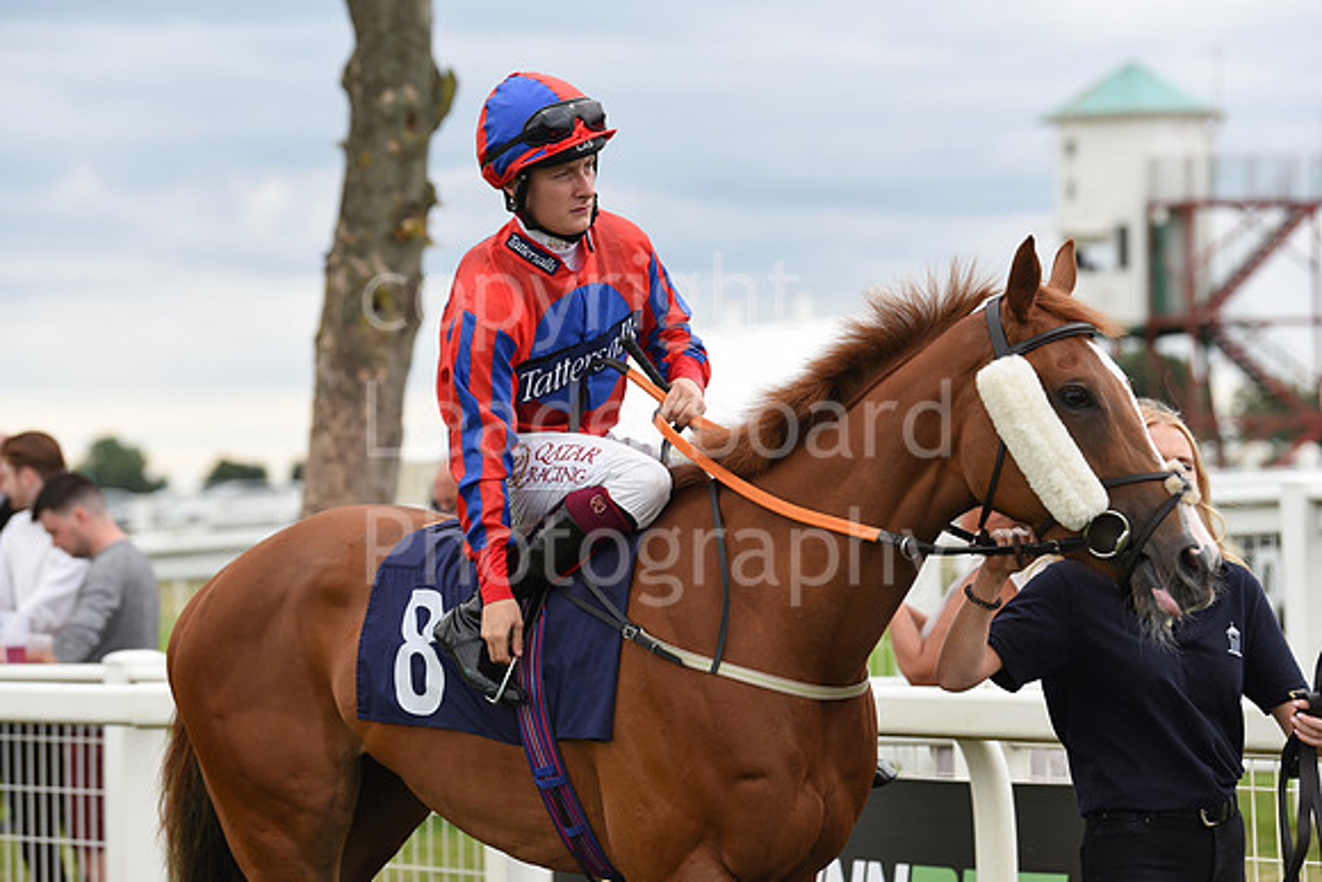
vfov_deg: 9.8
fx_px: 5142
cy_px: 441
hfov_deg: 14.7
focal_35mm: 140
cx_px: 661
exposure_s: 1/2500
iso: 1000
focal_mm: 140
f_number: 4.5
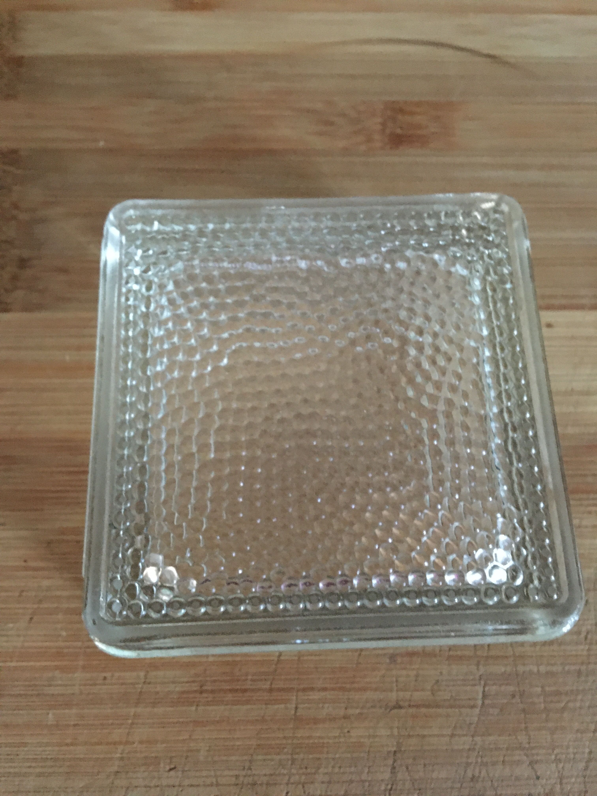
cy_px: 398
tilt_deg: -70.6
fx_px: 667
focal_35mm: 29
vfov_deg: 61.7
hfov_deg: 48.2
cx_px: 298
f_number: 2.2
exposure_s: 1/17
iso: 500
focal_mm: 4.15
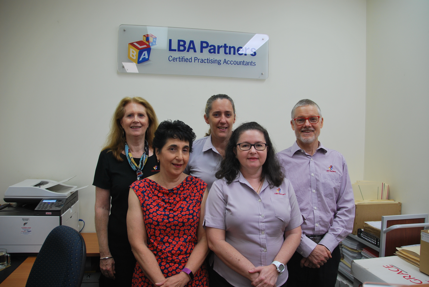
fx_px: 322
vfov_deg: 48.0
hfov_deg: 67.3
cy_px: 144
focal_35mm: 27
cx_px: 214
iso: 200
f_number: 3.5
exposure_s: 1/50
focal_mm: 18
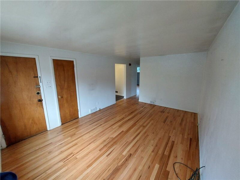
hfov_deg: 106.2
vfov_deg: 89.9
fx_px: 90
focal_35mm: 13
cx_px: 120
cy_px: 90
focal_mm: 1.74
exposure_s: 1/40
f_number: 2.2
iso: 320
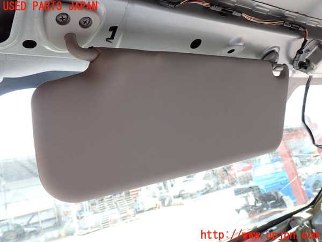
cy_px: 121
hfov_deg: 63.4
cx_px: 161
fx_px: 260
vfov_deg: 49.7
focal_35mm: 28
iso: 100
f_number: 3.2
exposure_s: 1/60
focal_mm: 5.05
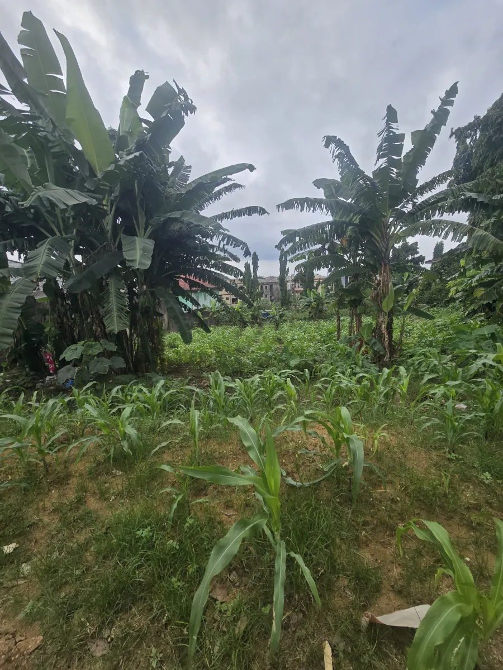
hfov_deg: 89.9
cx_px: 252
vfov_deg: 106.2
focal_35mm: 13
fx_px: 252
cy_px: 335
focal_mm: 2.2
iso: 50
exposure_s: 1/648
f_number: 2.2
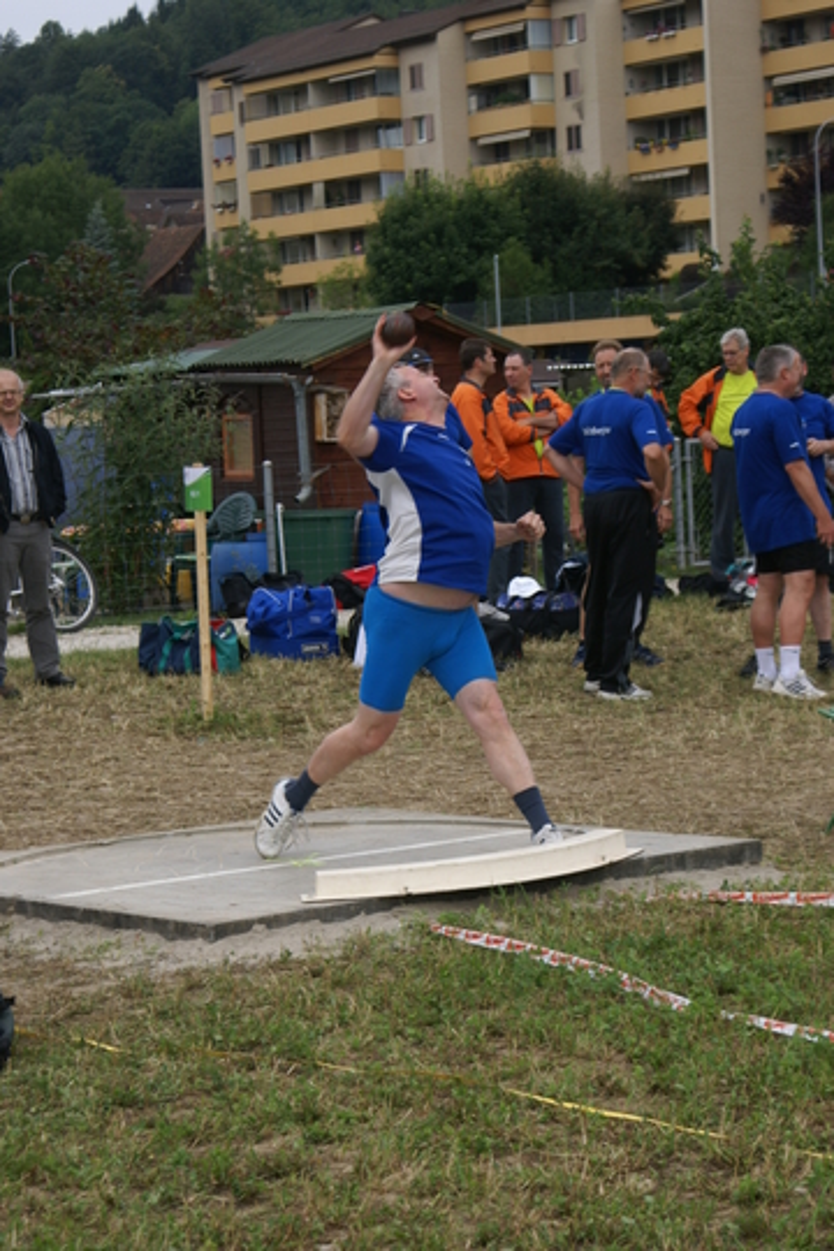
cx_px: 417
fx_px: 3648
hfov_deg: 13.0
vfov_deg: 19.5
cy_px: 626
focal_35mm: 105
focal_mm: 70
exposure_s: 1/250
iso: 100
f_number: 6.3
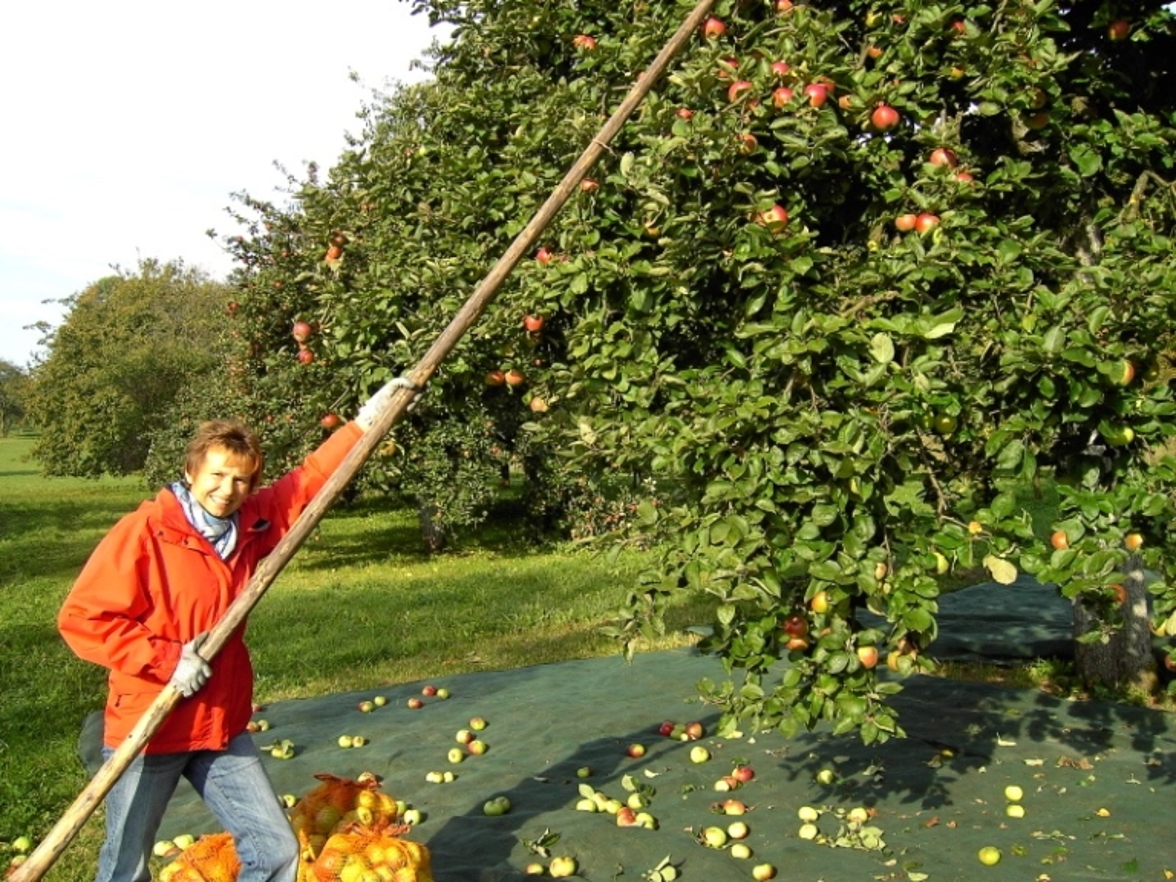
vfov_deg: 40.7
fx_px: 1189
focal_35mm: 35
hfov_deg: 52.6
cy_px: 441
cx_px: 588
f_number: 4.8
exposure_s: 1/150
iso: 50
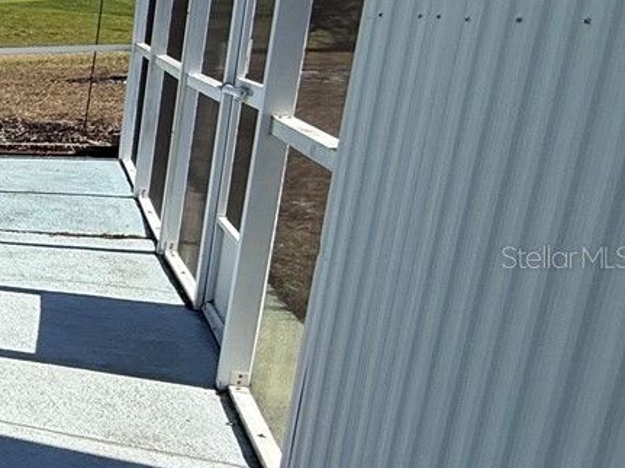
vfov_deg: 28.0
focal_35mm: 52
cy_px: 256
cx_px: -522
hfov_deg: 21.6
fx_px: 939
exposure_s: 1/1431
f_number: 2.2
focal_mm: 2.22
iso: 50
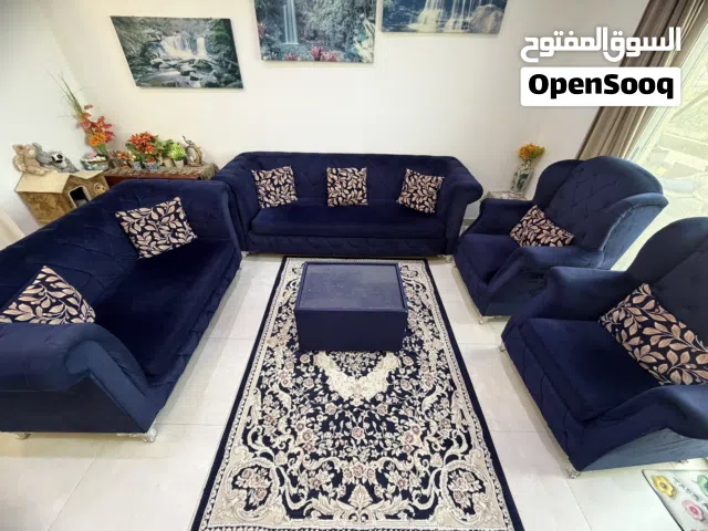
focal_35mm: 14
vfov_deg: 85.7
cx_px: 354
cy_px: 266
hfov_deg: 102.1
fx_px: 286
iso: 320
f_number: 2.2
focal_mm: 2.22
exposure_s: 1/50
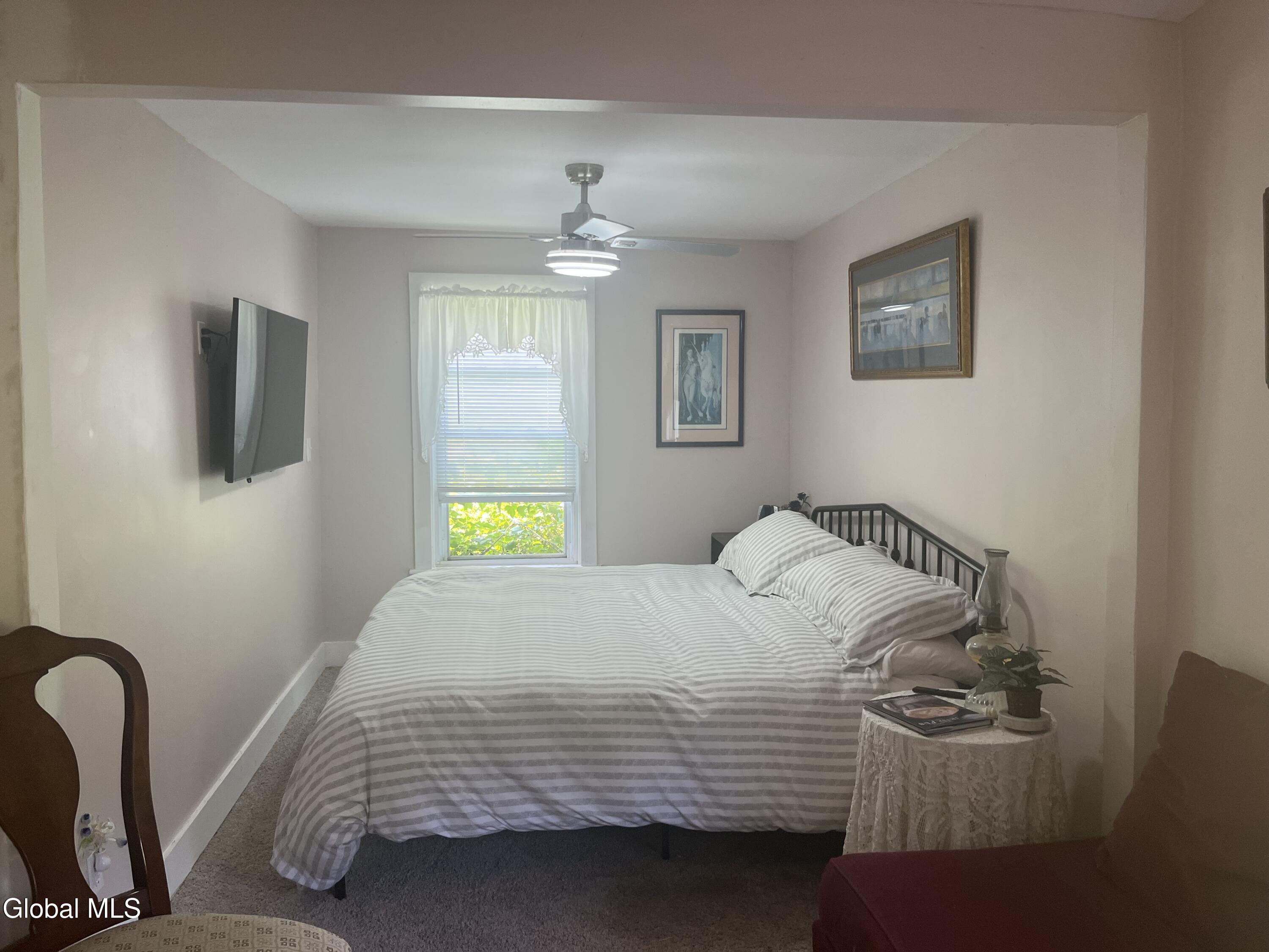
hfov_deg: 67.3
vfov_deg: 53.1
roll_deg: +0.6
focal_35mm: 26
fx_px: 953
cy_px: 476
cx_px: 634
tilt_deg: -4.6
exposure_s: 1/60
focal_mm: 5.1
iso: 64
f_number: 1.6
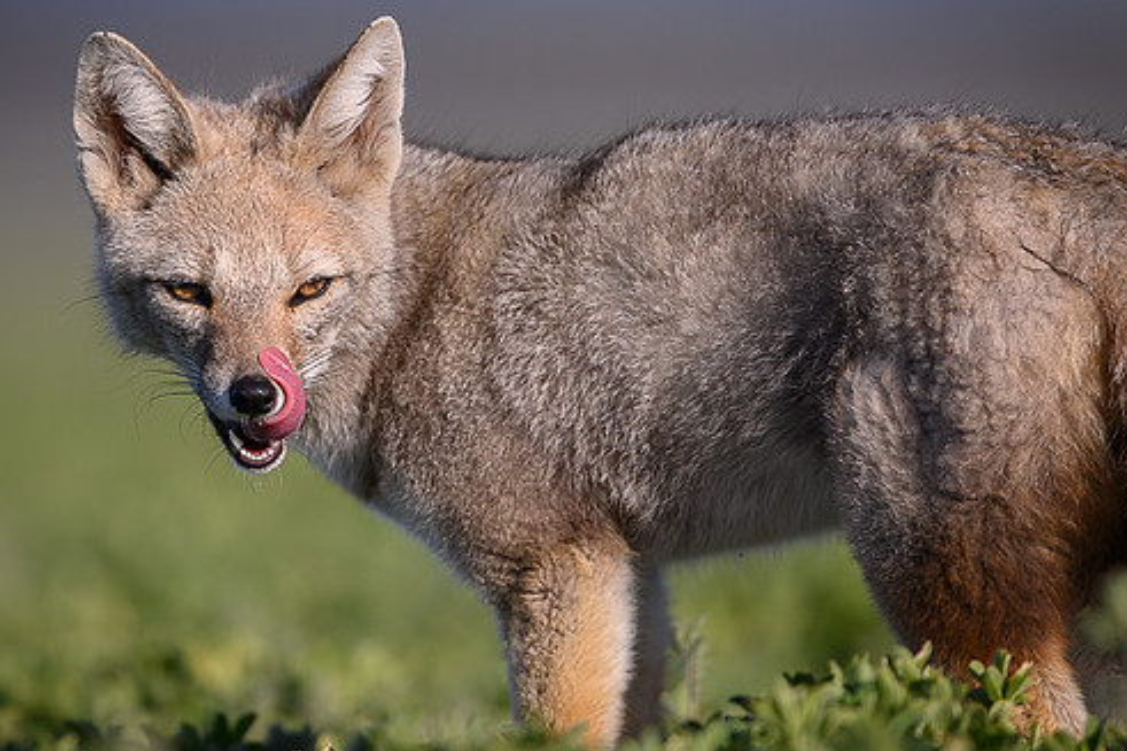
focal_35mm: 708
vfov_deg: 1.9
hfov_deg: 2.9
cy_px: 244
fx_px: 22156
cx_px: 369
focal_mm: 500
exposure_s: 1/4000
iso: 220
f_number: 4
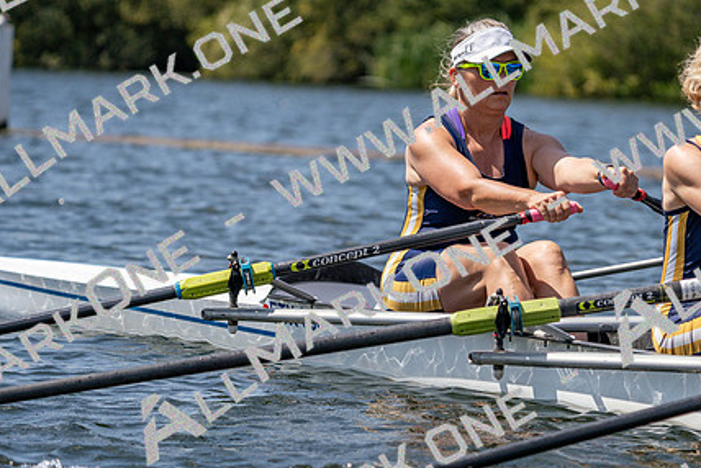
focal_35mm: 271
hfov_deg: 7.6
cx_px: 473
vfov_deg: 5.1
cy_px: 212
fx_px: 5280
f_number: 5.6
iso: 200
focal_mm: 200
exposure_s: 1/2000
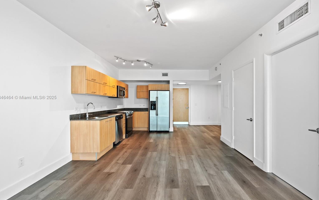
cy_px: 98
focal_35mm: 15
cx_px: 157
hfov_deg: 101.5
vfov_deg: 74.8
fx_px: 130
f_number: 8
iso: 400
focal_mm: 14
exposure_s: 1/13
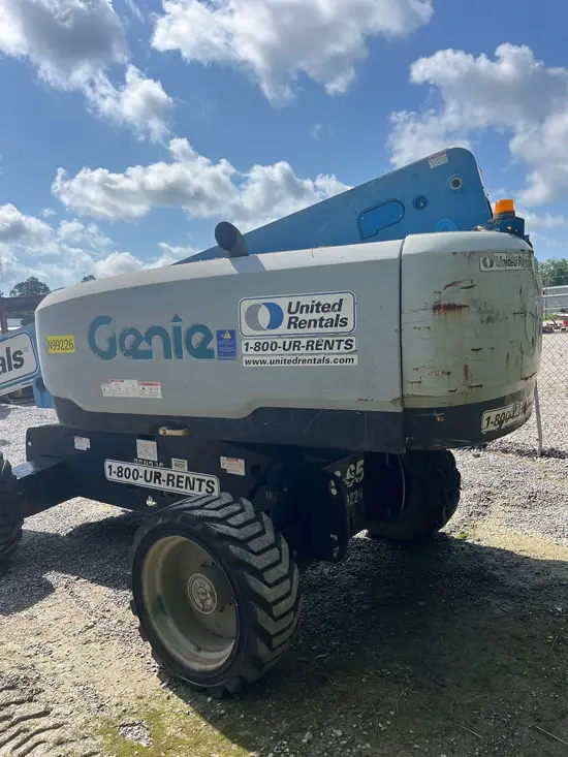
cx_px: 284
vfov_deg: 67.3
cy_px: 378
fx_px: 569
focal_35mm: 26
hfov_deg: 53.1
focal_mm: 5.1
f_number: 1.6
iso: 50
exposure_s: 1/4149
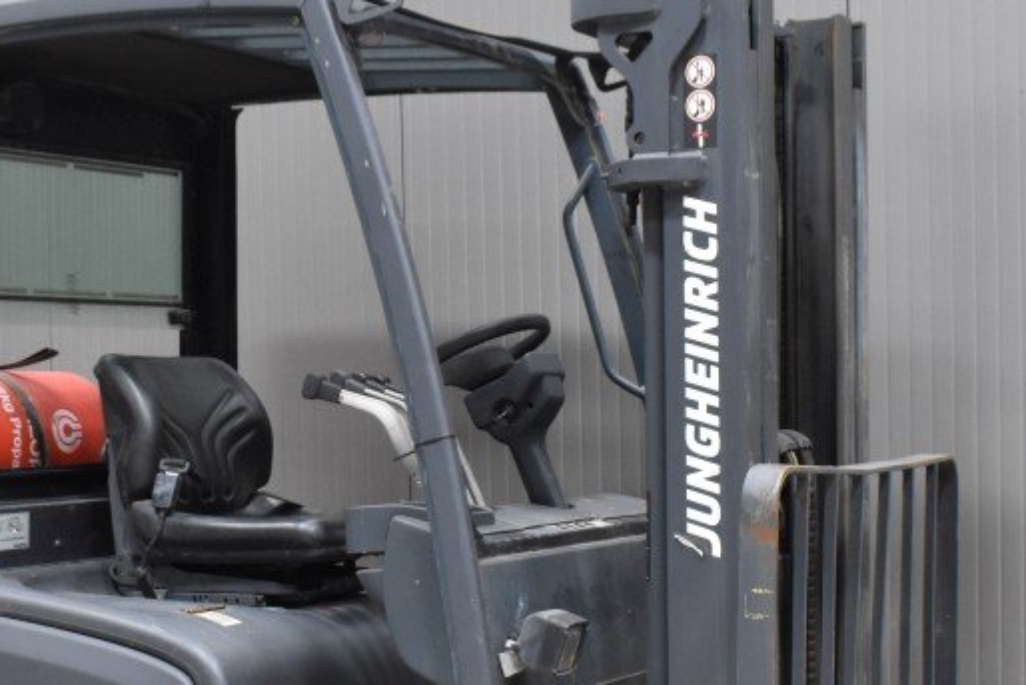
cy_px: 559
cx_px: 439
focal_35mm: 70
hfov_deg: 28.8
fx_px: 1995
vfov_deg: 19.3
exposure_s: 1/30
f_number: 5
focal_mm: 20
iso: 1600
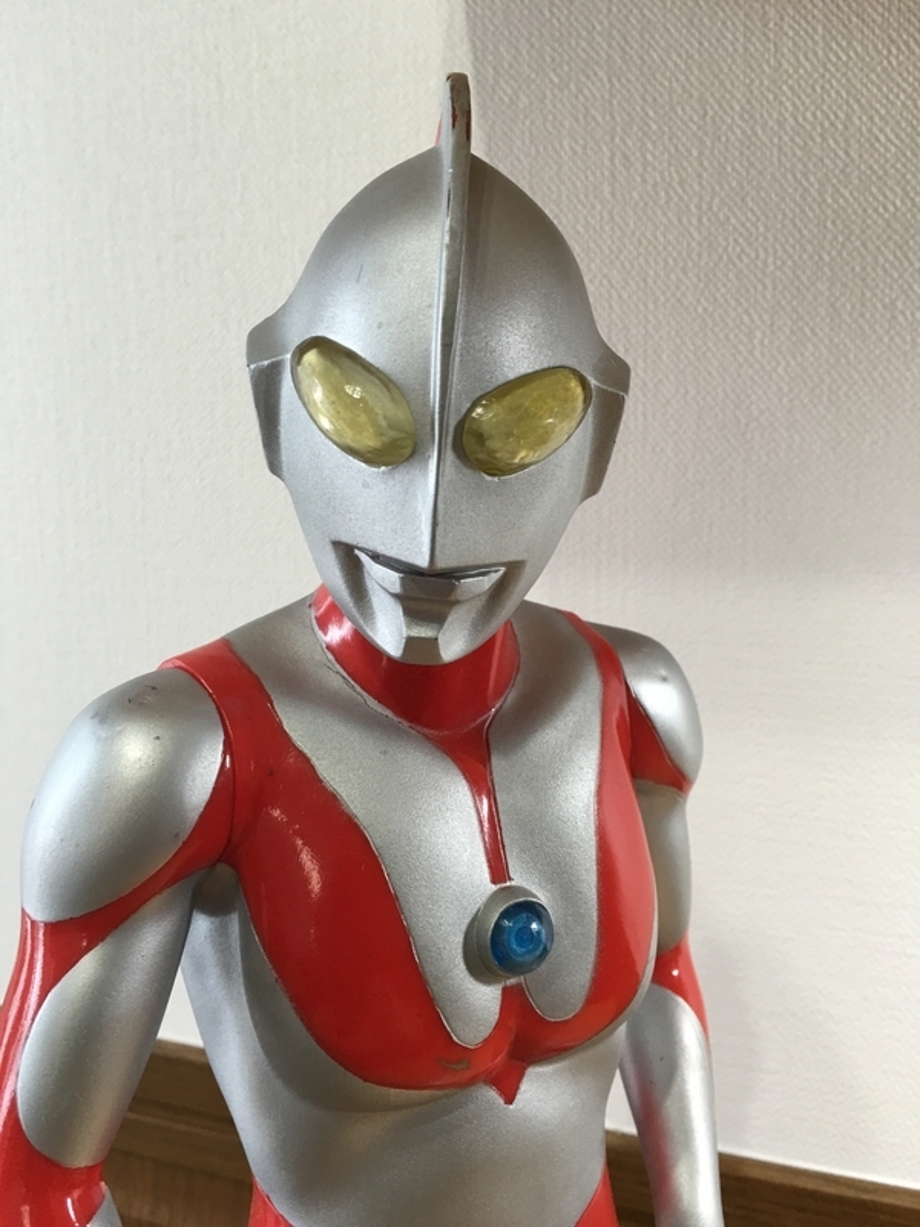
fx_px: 1028
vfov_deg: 61.7
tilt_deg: -5.8
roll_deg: -0.4
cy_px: 614
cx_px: 460
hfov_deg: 48.2
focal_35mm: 29
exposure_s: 1/33
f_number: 2.2
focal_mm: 4.15
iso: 50
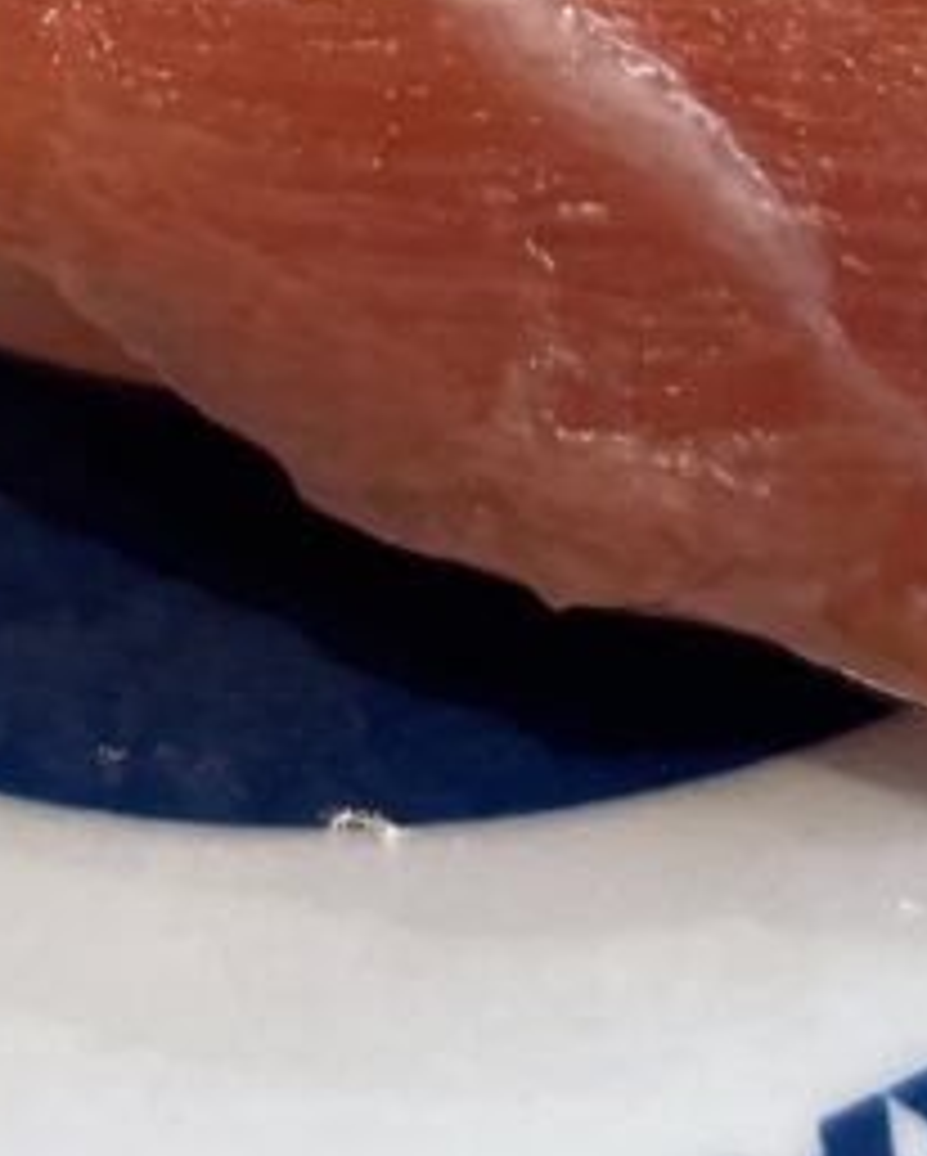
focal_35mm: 101
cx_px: 374
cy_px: -351
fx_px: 3460
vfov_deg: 17.8
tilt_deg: -55.0
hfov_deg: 15.3
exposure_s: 1/100
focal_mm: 4.2
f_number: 1.6
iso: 50
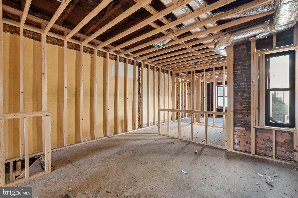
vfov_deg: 77.3
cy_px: 99
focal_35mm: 15
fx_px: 124
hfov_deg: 100.4
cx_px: 149
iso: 250
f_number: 8
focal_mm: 10
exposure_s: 1/1.67
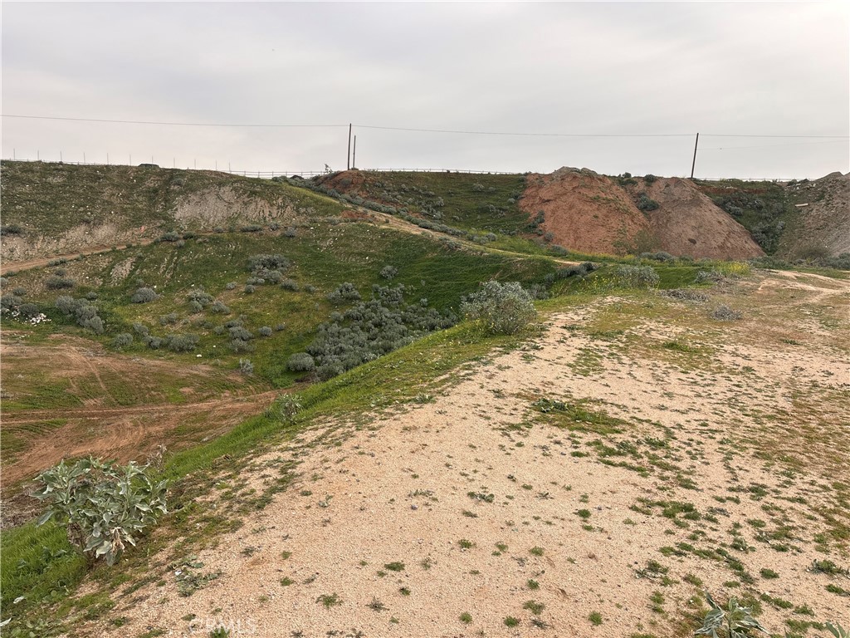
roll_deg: -3.7
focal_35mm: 26
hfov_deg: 67.3
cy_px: 319
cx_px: 425
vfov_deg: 53.1
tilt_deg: -6.8
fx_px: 638
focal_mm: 5.96
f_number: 1.6
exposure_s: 1/2283
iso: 50
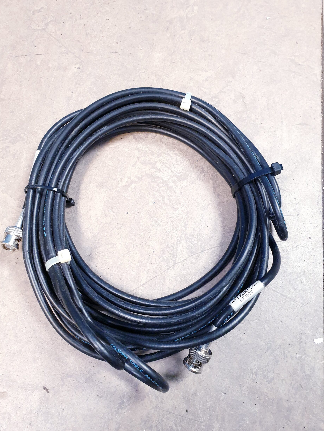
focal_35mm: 27
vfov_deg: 65.3
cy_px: 217
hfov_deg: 51.4
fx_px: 337
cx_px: 158
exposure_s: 1/33
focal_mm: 4.3
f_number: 2.4
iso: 320
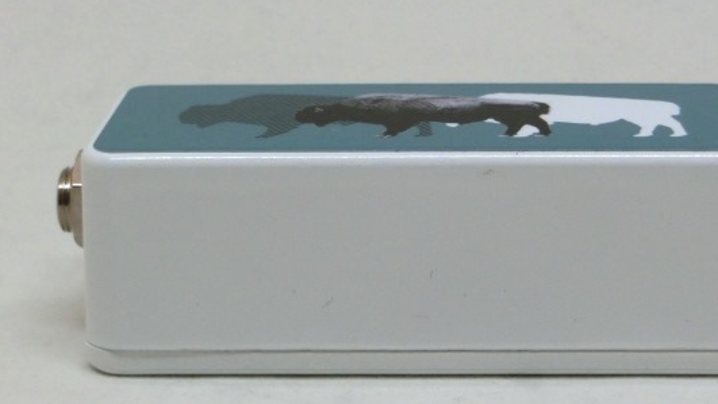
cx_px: 430
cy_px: 222
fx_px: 2000
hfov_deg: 20.3
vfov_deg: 11.5
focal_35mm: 105
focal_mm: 14.3
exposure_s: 1/100
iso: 400
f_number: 5.4
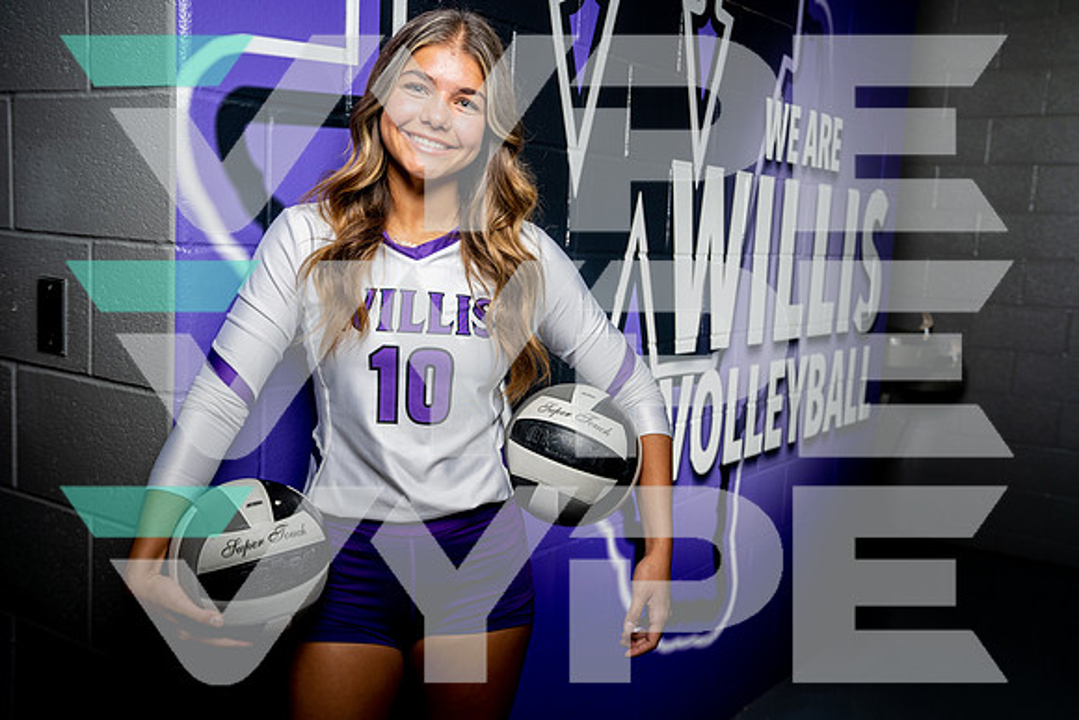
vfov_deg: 36.9
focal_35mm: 36
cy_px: 360
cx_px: 540
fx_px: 1079
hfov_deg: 53.1
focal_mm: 36
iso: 200
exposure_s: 1/250
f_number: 4.5
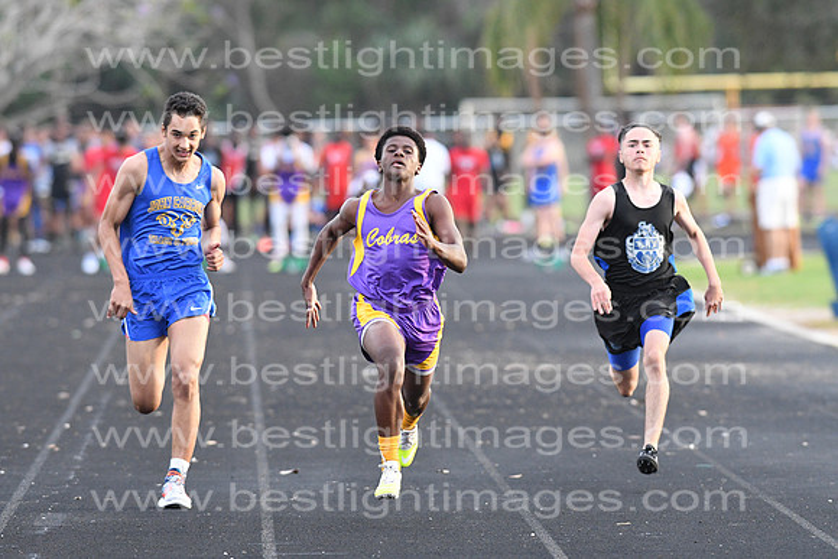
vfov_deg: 3.1
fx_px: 10477
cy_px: 280
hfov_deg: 4.6
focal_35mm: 450
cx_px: 419
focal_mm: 300
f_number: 4
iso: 3200
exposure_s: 1/1600
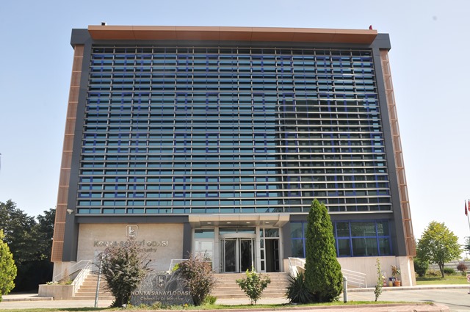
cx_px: 235
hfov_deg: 62.0
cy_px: 156
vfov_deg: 43.5
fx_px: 391
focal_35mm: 30
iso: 320
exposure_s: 1/125
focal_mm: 20
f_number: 13
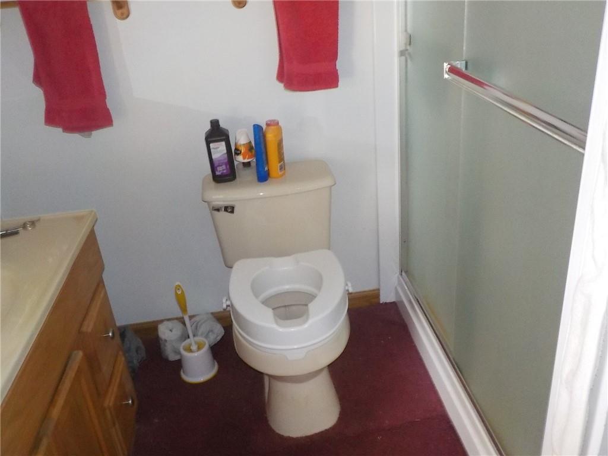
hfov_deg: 60.0
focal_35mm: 30
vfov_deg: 46.8
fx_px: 527
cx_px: 304
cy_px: 228
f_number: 3.3
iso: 500
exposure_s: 1/15
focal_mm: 4.1
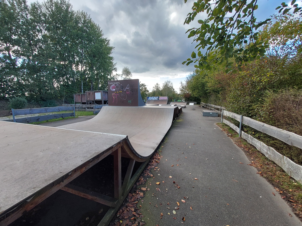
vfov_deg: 89.9
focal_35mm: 13
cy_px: 113
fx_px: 113
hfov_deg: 106.2
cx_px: 151
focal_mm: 1.42
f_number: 2.2
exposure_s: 1/291
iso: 64
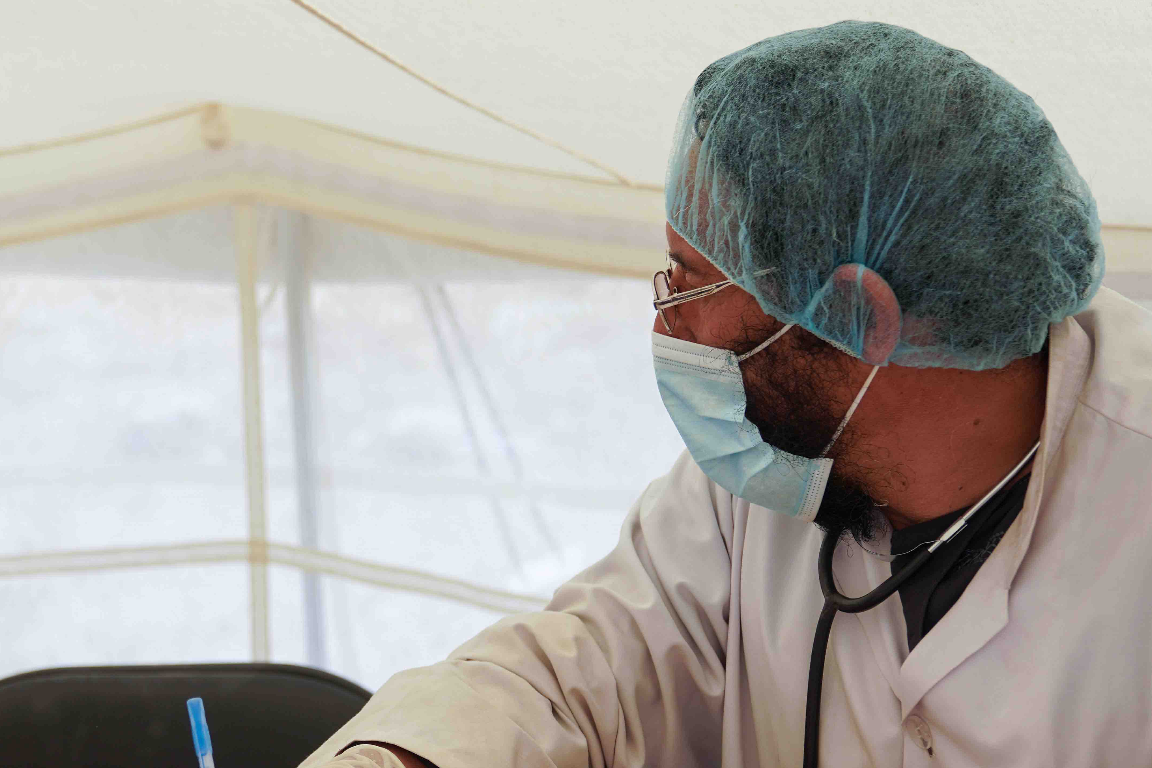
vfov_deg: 13.4
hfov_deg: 19.9
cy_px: 567
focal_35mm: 102
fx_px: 3264
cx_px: 317
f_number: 2.8
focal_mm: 46
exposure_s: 1/500
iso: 100
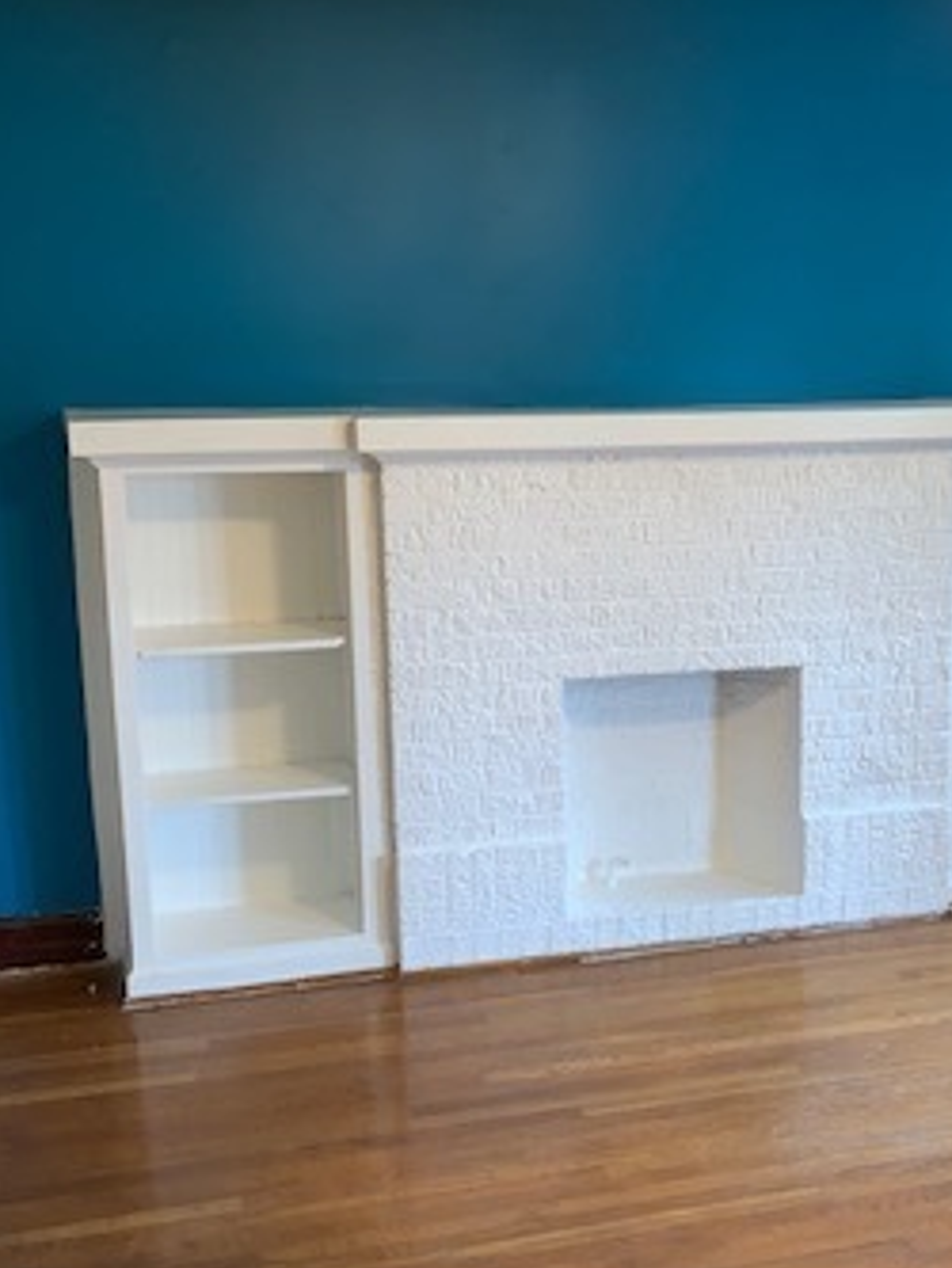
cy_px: 769
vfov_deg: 38.0
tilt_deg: -11.3
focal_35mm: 50
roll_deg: -0.1
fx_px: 1832
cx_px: 682
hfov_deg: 28.8
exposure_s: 1/15
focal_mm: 4.25
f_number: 1.8
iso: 40
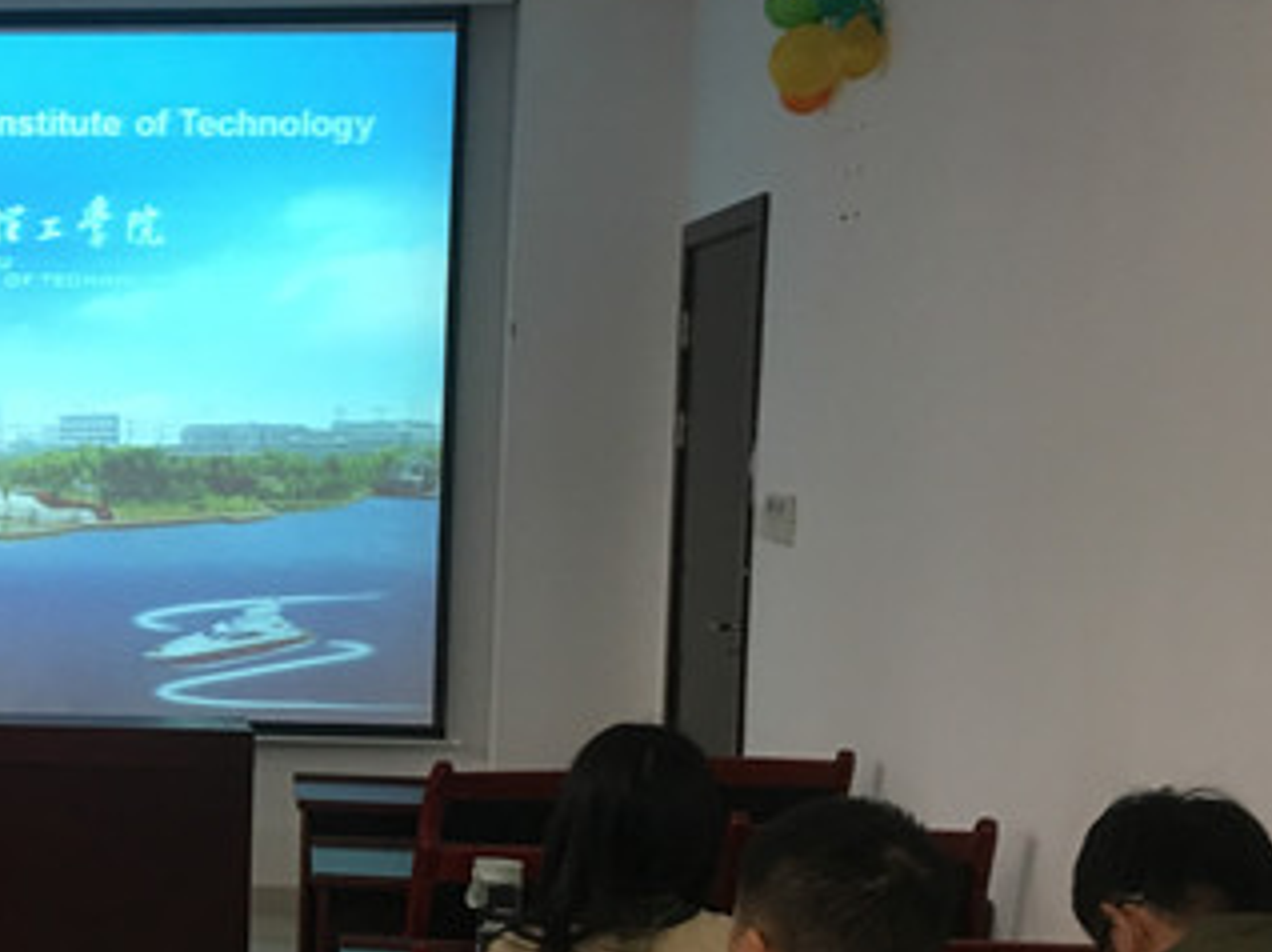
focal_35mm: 73
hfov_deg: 24.8
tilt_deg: -4.1
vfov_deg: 20.0
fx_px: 2680
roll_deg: -0.7
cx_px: -132
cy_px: 660
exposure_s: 1/33
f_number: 2.2
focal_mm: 4.15
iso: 125
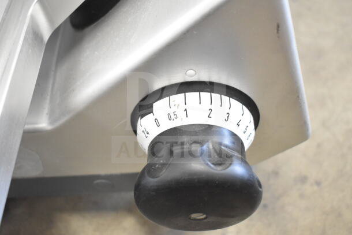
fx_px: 425
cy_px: 118
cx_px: 176
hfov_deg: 45.0
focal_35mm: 44
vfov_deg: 30.9
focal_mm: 29
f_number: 4.2
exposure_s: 1/50
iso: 5000
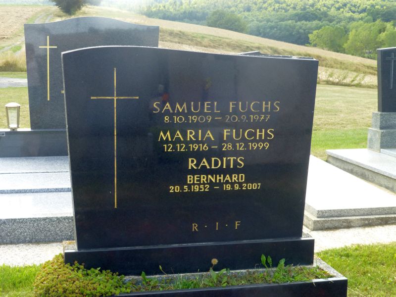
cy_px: 148
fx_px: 664
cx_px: 198
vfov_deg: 25.2
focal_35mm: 58
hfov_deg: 33.2
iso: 100
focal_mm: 10.3
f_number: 4.7
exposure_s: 1/80
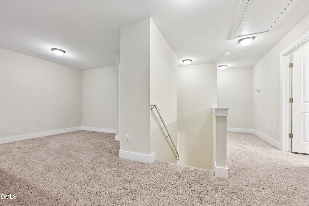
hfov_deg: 104.3
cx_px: 154
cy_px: 103
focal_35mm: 14
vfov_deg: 81.2
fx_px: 120
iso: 400
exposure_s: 1/30
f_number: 8
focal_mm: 14
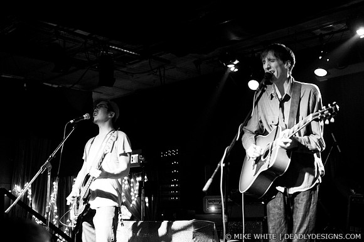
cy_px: 121
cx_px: 182
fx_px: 454
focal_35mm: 45
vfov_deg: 29.8
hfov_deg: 43.7
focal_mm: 30
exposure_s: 1/40
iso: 1000
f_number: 1.8
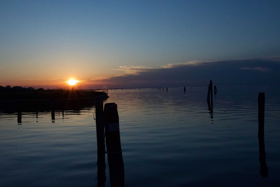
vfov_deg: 36.9
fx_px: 280
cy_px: 94
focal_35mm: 36
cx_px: 140
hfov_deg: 53.1
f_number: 22
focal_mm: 24
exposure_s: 1/40
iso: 6400
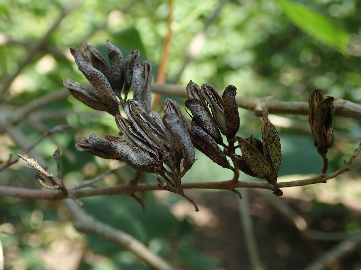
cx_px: 180
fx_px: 417
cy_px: 135
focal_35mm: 40
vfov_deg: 36.0
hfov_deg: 46.8
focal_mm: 7.34
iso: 100
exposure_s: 1/200
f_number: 2.8
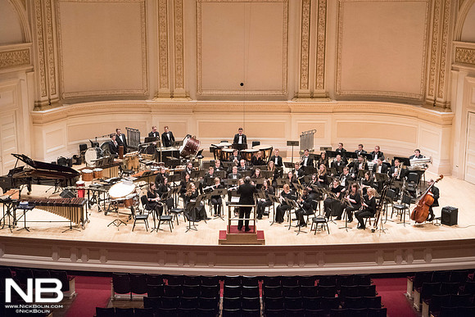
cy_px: 158
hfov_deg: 32.4
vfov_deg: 21.9
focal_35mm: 62
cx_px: 238
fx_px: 818
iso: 6400
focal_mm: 62
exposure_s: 1/160
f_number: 5.6
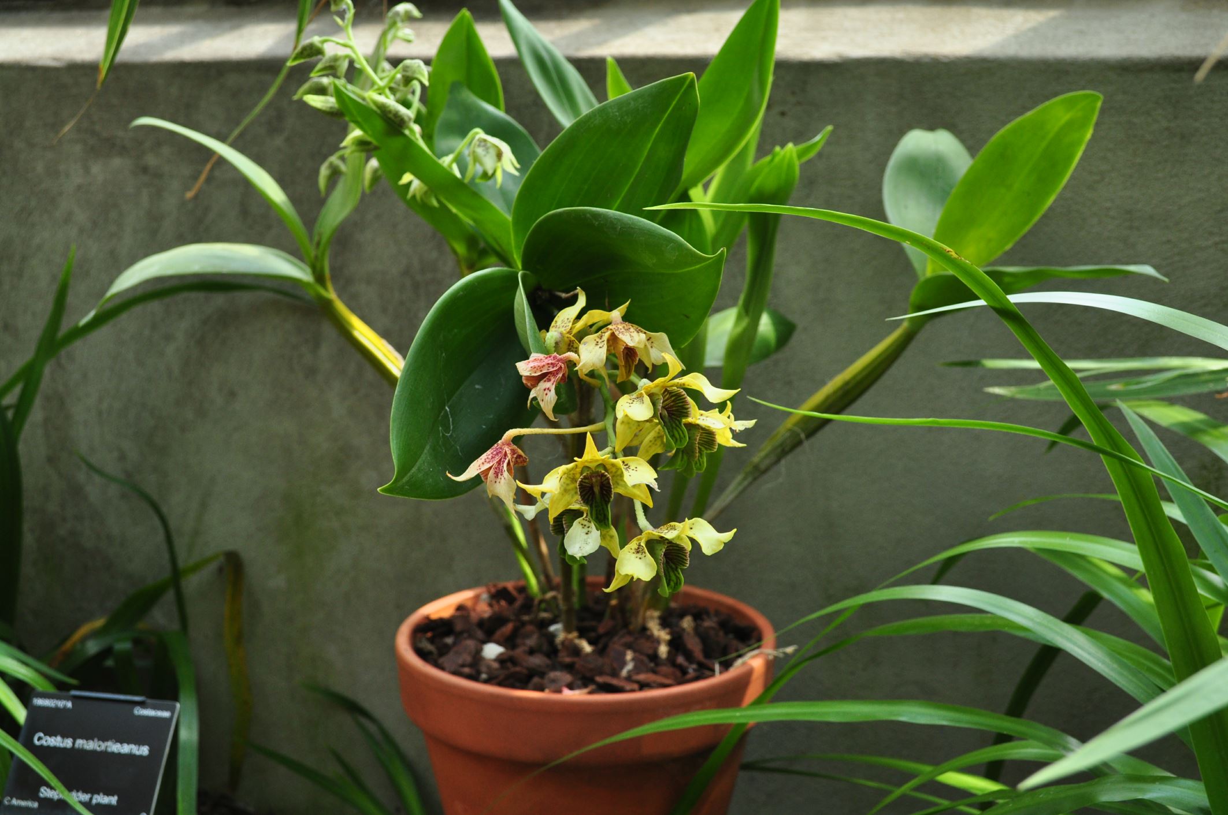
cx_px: 614
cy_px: 408
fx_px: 1482
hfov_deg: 45.0
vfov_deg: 30.8
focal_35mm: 44
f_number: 8
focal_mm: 29
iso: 400
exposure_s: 1/100
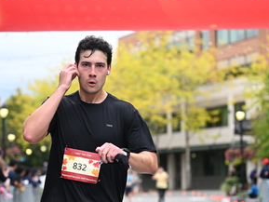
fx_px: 995
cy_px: 142
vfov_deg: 11.6
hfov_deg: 15.4
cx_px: 135
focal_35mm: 128
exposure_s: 1/2000
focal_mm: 70
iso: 640
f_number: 2.8
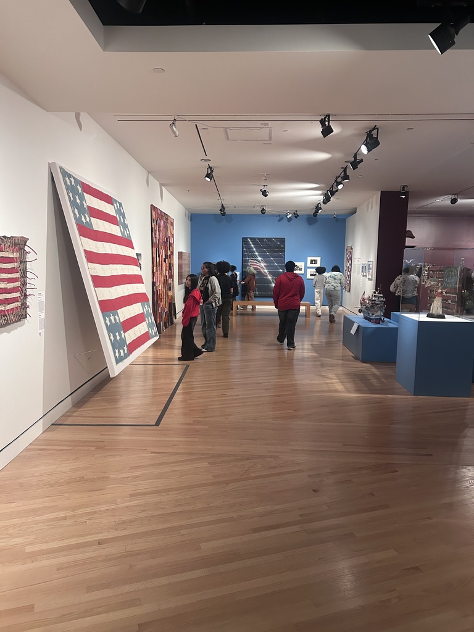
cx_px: 237
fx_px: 475
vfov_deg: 67.3
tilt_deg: -6.2
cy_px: 316
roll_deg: -1.2
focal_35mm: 26
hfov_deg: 53.1
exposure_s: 1/60
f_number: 1.5
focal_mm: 5.7
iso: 400
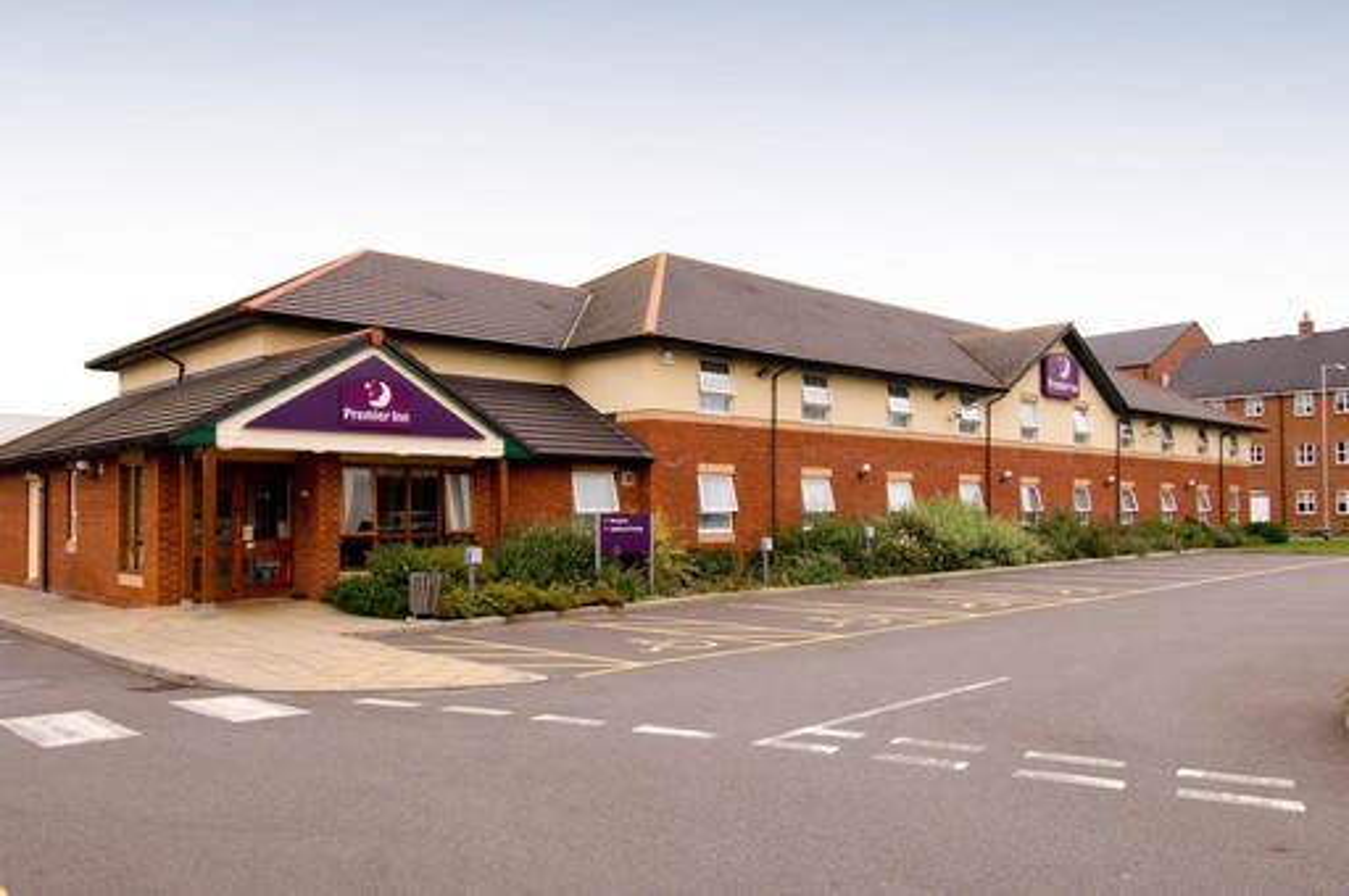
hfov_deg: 67.4
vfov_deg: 47.8
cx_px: 674
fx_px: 1010
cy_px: 448
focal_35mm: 27
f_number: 8
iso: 400
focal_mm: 18
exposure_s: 1/160
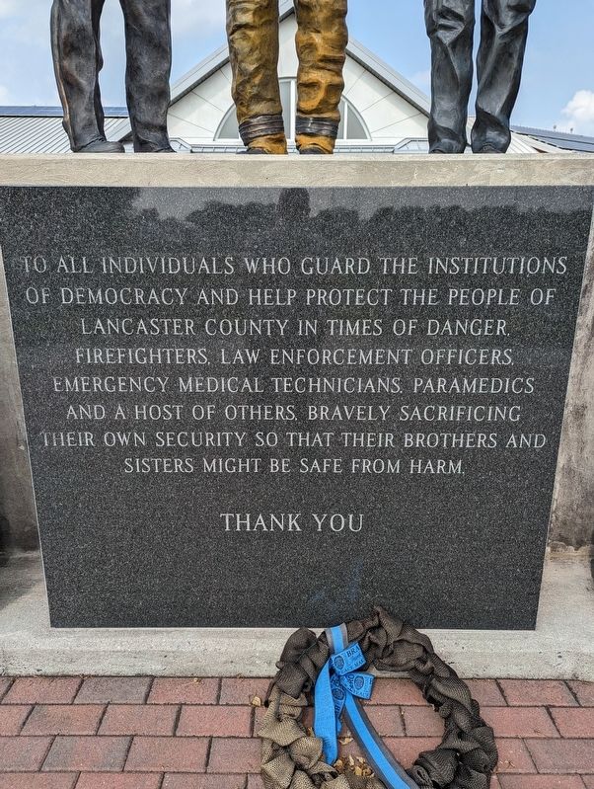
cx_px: 297
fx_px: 548
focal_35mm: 24
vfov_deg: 71.5
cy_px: 394
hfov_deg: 57.0
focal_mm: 6.81
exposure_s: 1/1433
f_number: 1.85
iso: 45
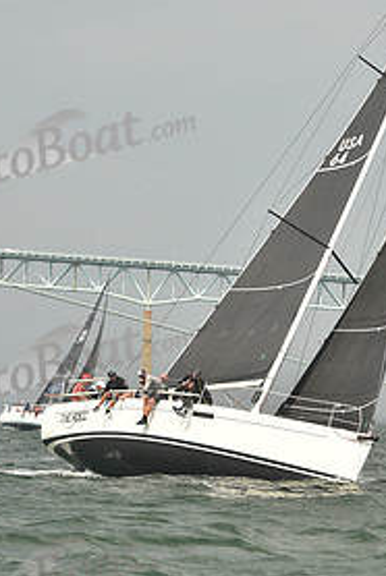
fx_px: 3176
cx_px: 304
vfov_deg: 10.4
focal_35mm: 198
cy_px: 232
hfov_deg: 6.9
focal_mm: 95
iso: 250
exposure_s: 1/640
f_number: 5.6
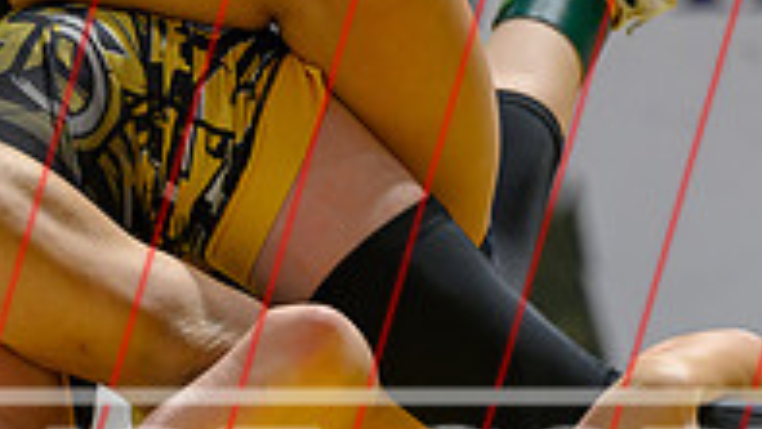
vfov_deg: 1.6
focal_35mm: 761
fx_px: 15382
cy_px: 661
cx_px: 409
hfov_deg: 2.8
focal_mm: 200
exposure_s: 1/800
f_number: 2.8
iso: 1250
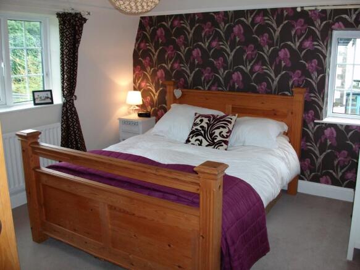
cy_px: 135
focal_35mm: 32
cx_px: 180
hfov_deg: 56.8
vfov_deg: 44.1
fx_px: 333
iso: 125
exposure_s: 1/40
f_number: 2.9
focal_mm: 5.7
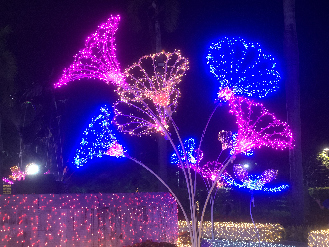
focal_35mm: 52
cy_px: 124
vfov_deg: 28.0
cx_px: 164
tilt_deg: +8.2
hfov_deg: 36.8
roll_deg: +1.8
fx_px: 494
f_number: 2.4
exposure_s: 1/26
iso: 160
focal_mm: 6
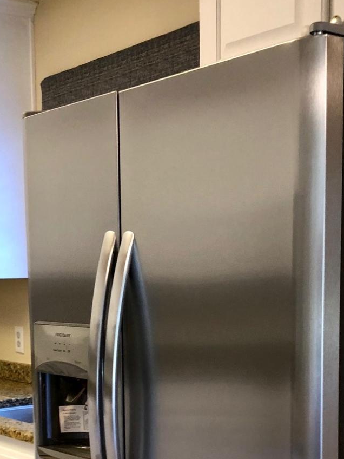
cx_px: 141
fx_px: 875
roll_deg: -1.6
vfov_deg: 28.5
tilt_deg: -5.5
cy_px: 397
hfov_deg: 22.2
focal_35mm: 66
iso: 50
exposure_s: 1/15
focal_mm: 3.99
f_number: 1.8
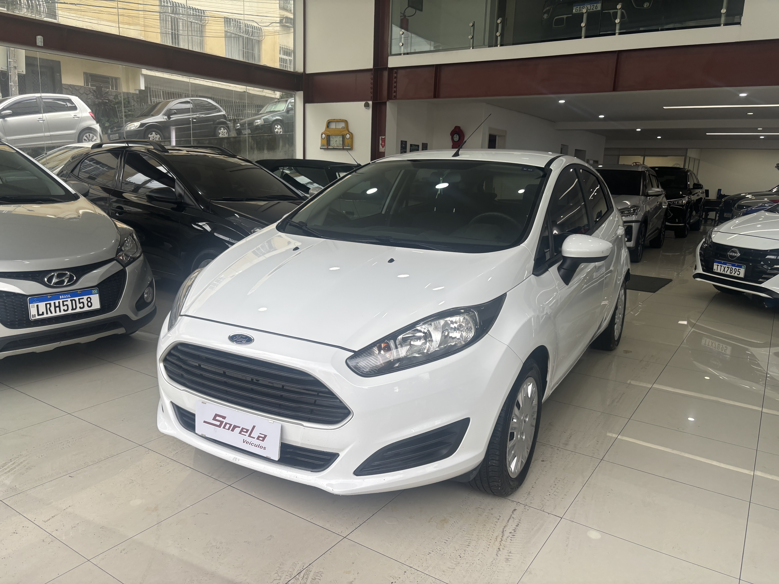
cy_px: 292
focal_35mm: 26
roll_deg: -2.1
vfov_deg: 53.1
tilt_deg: -11.9
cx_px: 390
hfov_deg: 67.3
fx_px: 585
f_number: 1.6
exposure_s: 1/120
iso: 80
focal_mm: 5.96
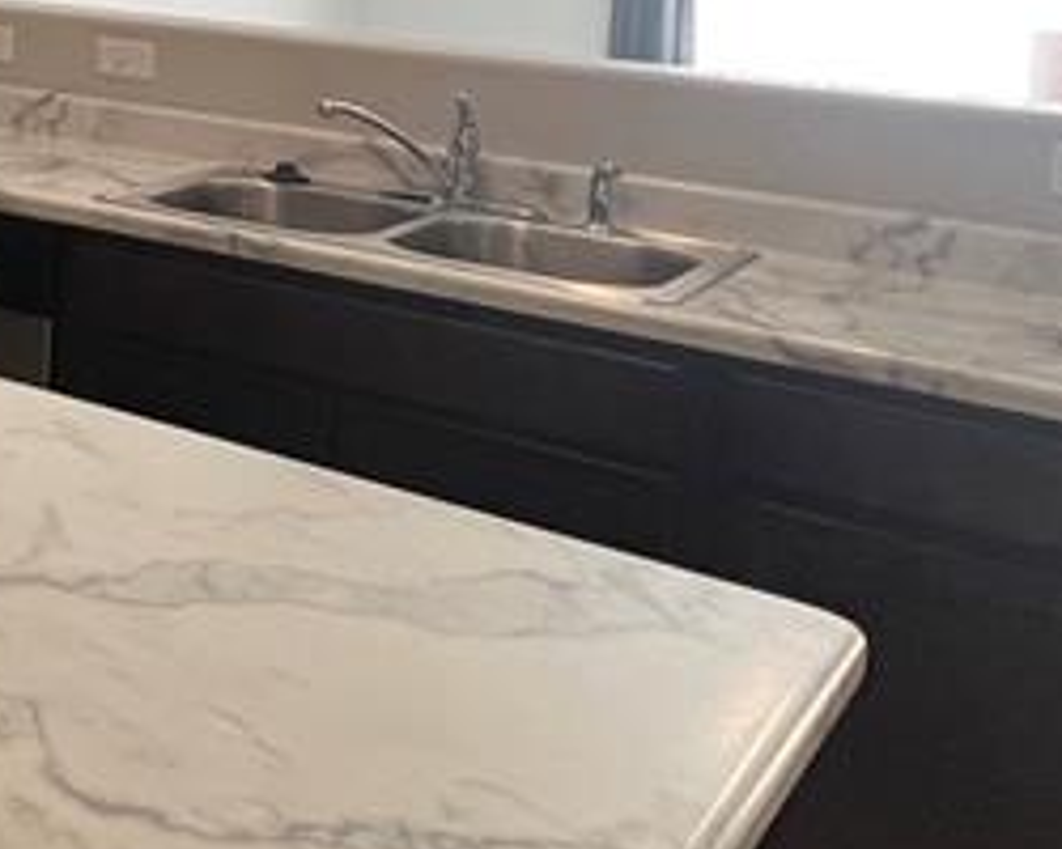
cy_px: -83
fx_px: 1634
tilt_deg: -3.0
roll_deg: -1.9
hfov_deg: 26.1
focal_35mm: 52
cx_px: -539
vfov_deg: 26.8
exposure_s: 1/120
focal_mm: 1.57
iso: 160
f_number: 1.8
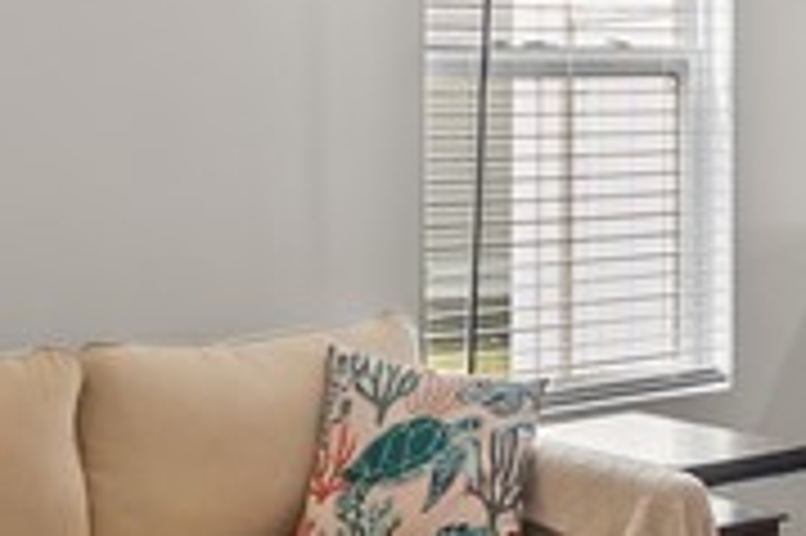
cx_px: 558
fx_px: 2170
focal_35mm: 97
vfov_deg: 14.0
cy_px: 122
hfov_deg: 20.9
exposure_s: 1/30
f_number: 8
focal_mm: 16
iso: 1600
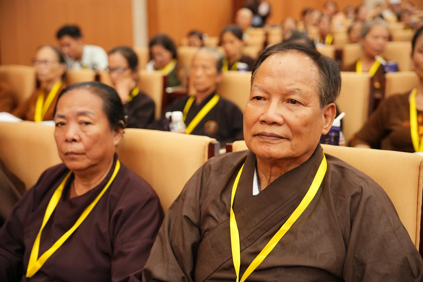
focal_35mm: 43
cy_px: 141
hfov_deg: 45.4
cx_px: 212
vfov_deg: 31.2
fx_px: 505
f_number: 2.8
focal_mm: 43
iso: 1600
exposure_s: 1/100
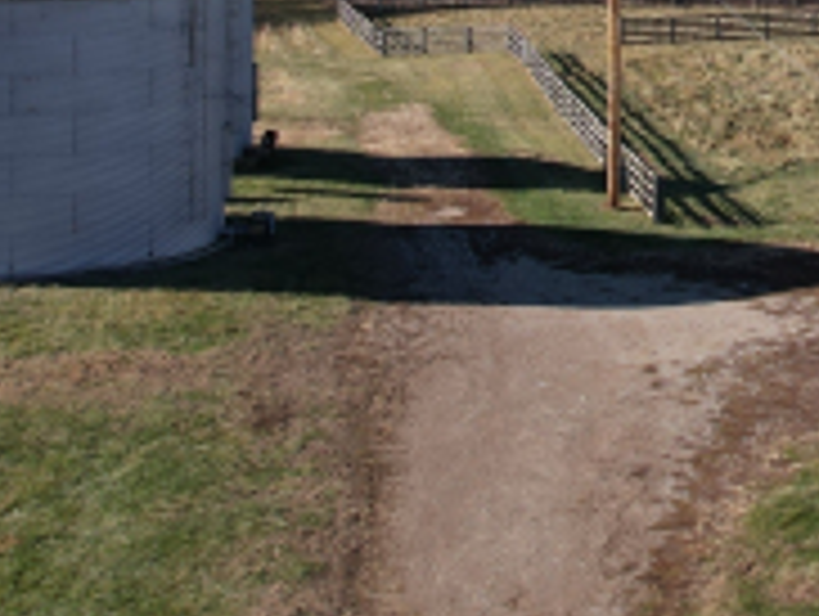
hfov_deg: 20.7
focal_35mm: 87
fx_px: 2061
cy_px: -202
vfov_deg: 16.1
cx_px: 1026
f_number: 2.8
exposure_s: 1/1500
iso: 110
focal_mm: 8.38
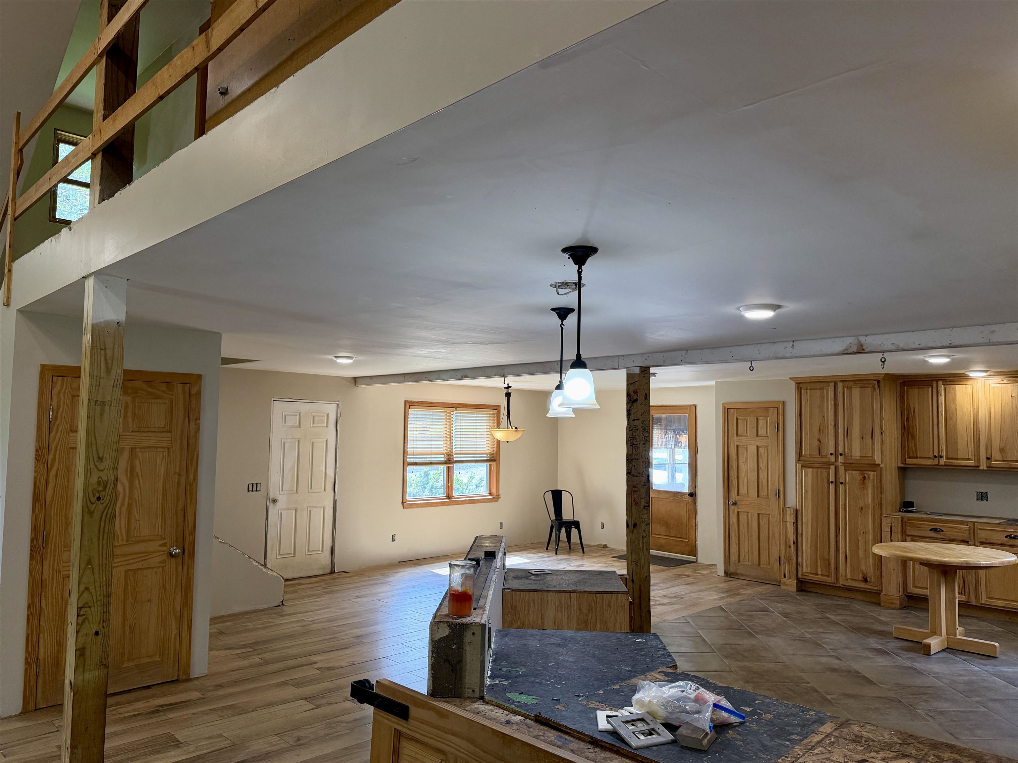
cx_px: 509
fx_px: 706
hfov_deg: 71.6
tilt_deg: +3.6
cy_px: 382
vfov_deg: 56.8
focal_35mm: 24
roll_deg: -0.2
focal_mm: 6.76
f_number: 1.78
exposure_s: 1/120
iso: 250
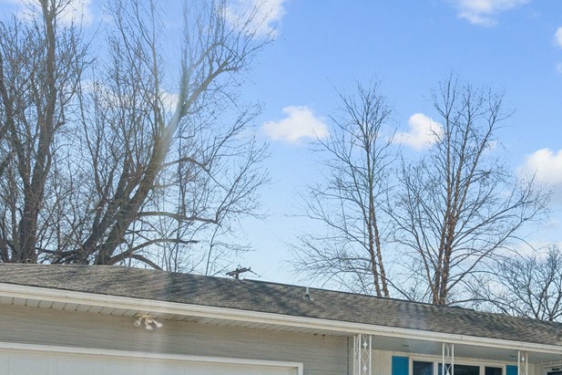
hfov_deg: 42.5
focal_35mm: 44
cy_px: 430
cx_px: 452
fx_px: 687
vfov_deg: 27.4
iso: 400
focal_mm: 16
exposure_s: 1/640
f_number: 10
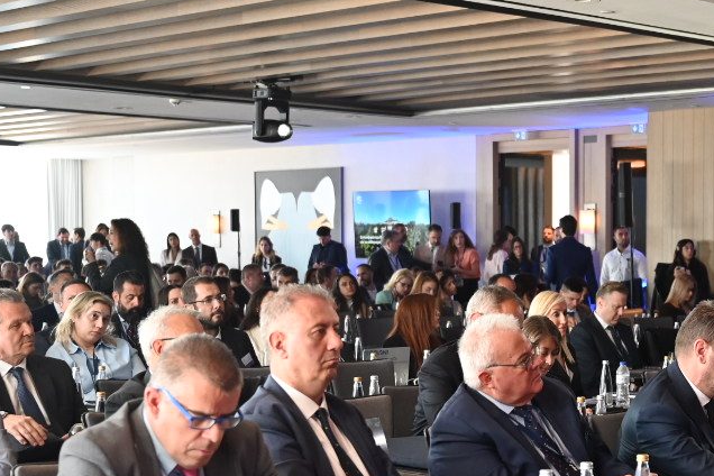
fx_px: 1592
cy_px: 373
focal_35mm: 80
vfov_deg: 16.9
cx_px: 721
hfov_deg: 24.1
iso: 1000
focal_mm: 31.5
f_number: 2.8
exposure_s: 1/125
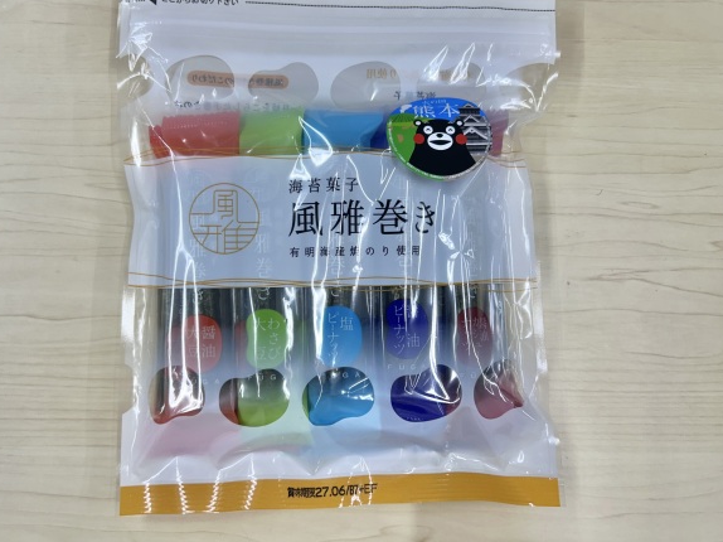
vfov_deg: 48.2
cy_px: 260
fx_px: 605
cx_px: 326
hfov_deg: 61.6
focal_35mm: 29
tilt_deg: -84.6
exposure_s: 1/100
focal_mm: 5.7
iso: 50
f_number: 1.5
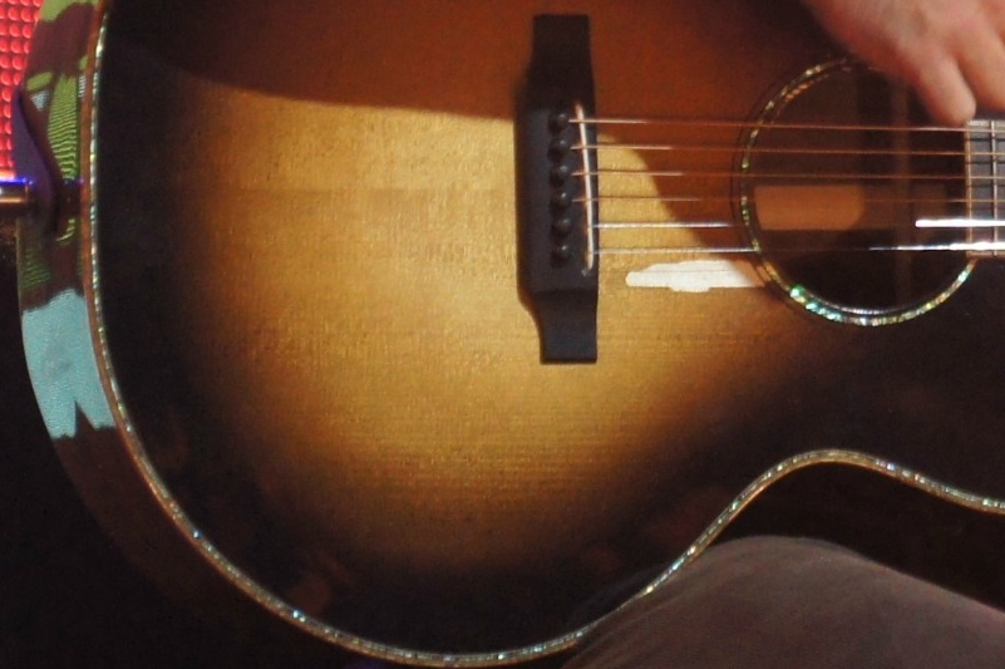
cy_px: -389
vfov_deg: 4.0
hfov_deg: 6.0
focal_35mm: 342
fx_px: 9543
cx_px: 775
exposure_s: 1/100
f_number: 5.6
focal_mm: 55
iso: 1250
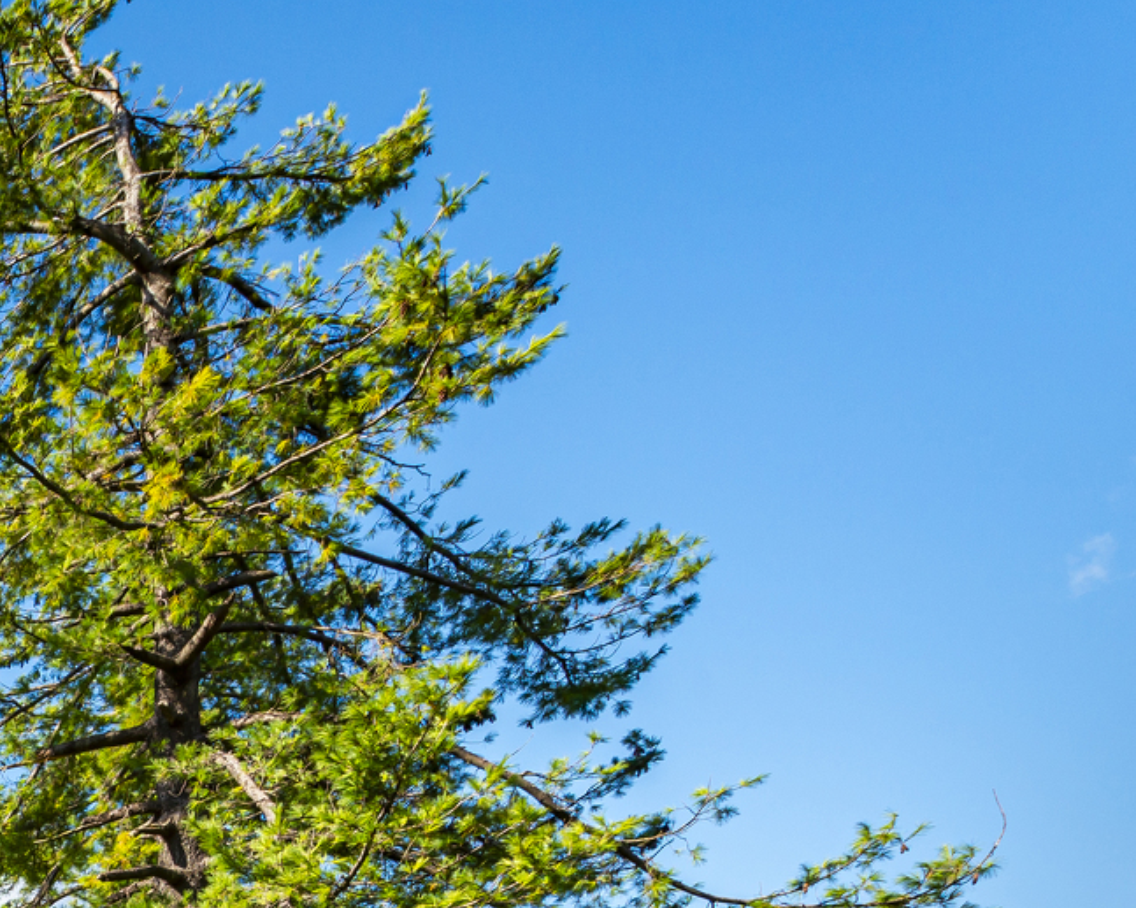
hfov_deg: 21.5
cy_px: 1399
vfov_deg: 23.0
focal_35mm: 52
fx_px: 1748
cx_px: -950
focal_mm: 14
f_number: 9
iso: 100
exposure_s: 1/30
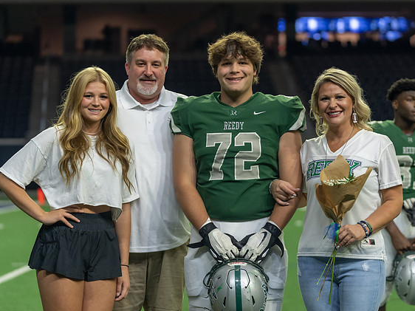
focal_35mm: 125
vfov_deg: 11.8
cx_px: 227
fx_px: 1498
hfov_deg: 15.8
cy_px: 150
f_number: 2.8
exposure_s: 1/320
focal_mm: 104
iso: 1250
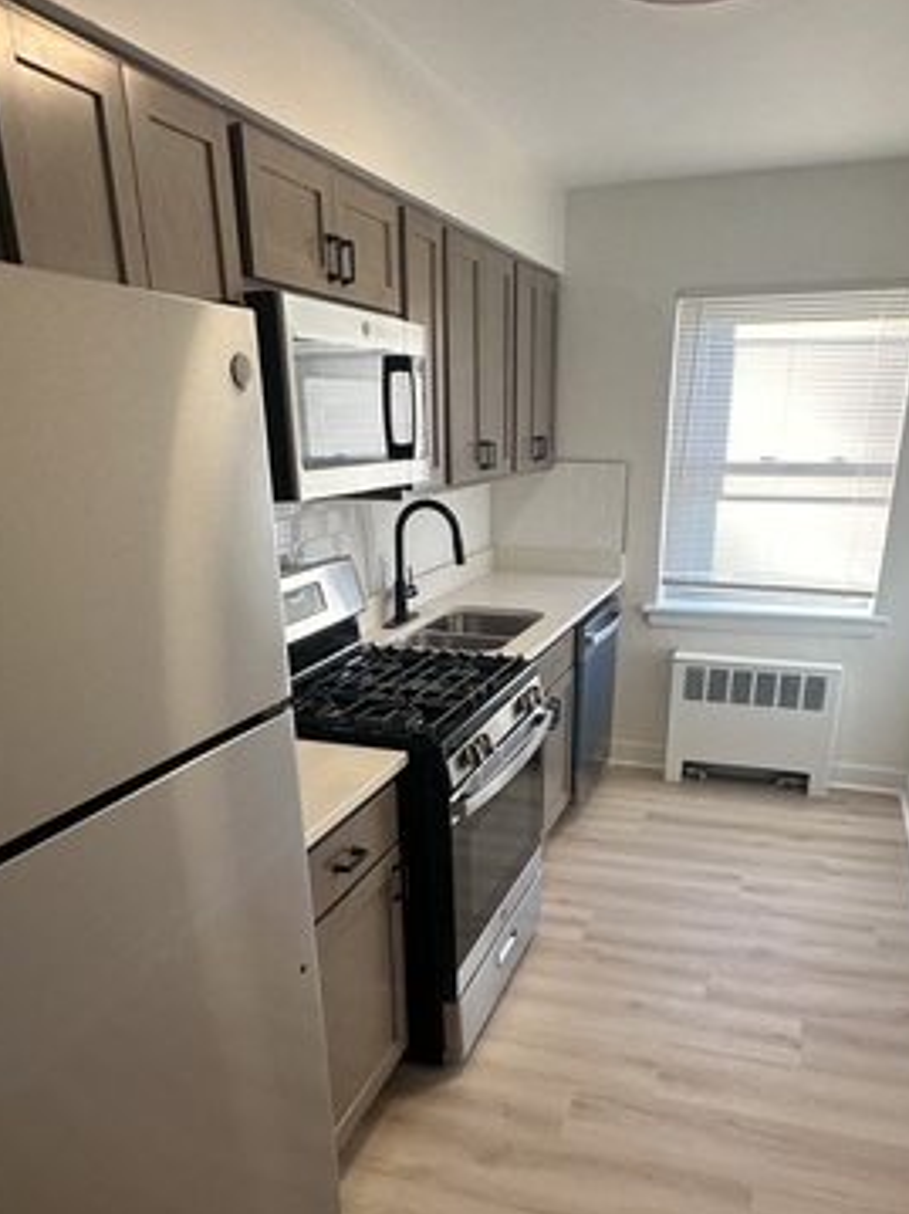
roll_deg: +1.1
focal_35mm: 26
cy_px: 793
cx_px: 497
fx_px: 911
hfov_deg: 53.0
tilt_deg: -23.0
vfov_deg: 65.8
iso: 125
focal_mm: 2.22
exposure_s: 1/120
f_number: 2.2
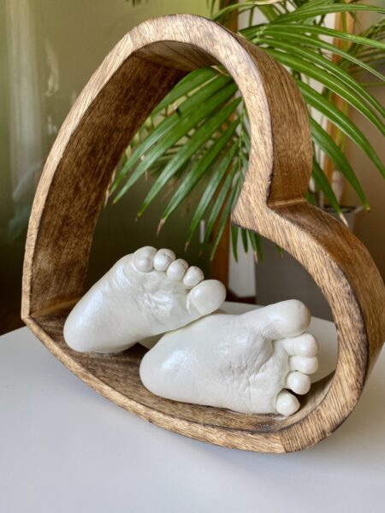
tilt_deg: -9.4
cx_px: 192
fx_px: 386
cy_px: 256
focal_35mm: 26
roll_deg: -1.1
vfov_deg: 67.3
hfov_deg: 53.1
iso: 80
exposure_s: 1/122
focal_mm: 4.25
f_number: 1.8
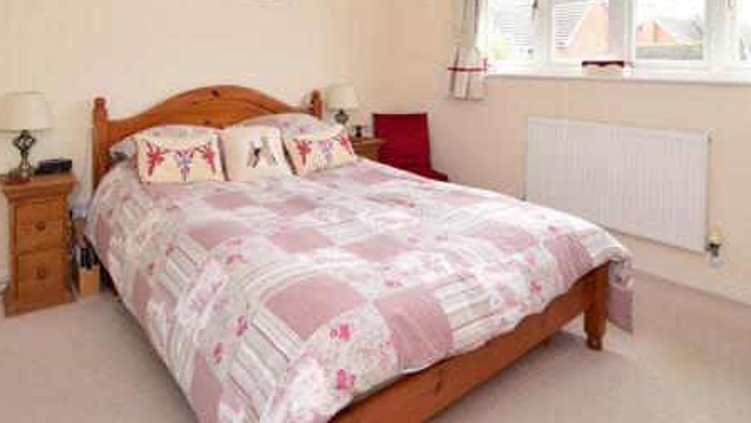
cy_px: 65
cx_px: 340
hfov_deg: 78.5
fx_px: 458
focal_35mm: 23
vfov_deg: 46.0
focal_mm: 10
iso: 200
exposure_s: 1/40
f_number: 6.3
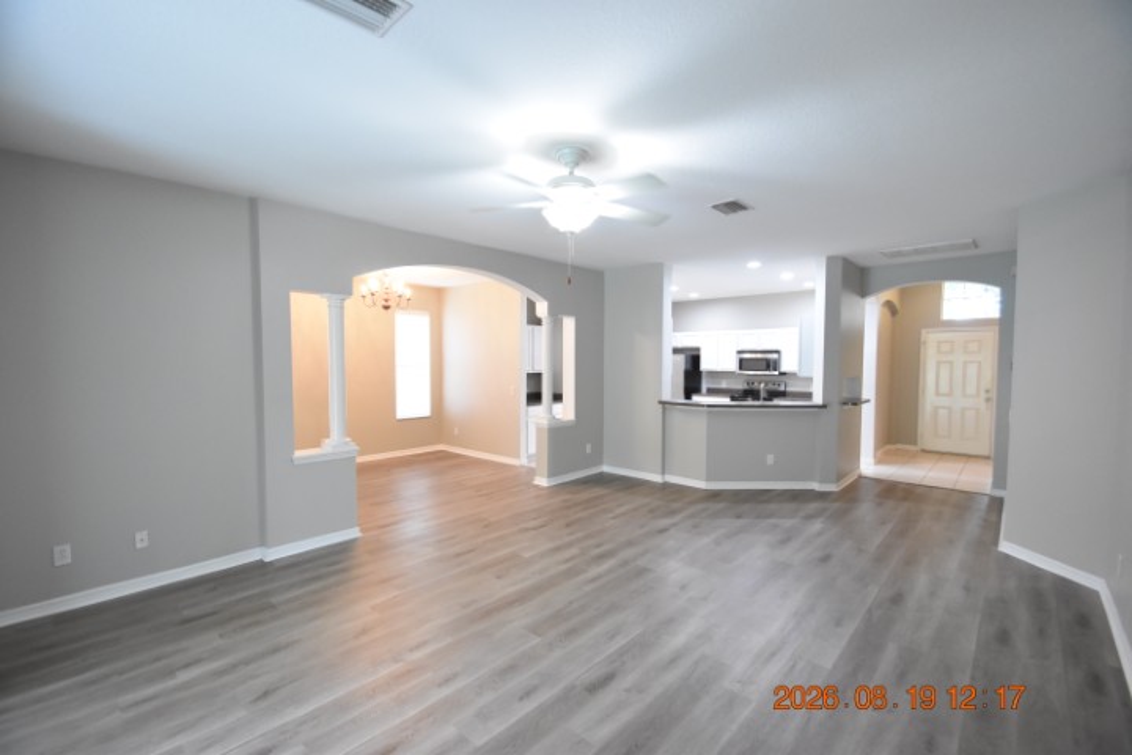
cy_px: 378
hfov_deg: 100.4
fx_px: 472
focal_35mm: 15
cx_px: 566
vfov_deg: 77.3
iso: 2200
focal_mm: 10
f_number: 3.5
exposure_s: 1/60
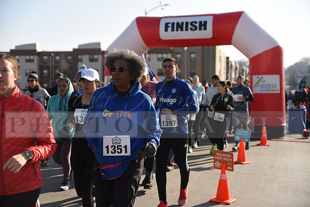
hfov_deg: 38.2
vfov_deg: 26.0
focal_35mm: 52
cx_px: 155
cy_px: 104
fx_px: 448
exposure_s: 1/1250
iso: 100
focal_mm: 52
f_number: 2.8
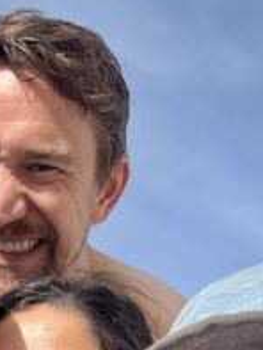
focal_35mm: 76
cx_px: 60
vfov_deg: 23.3
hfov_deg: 19.2
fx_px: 769
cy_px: 426
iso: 25
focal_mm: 2.69
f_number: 1.9
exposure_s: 1/702
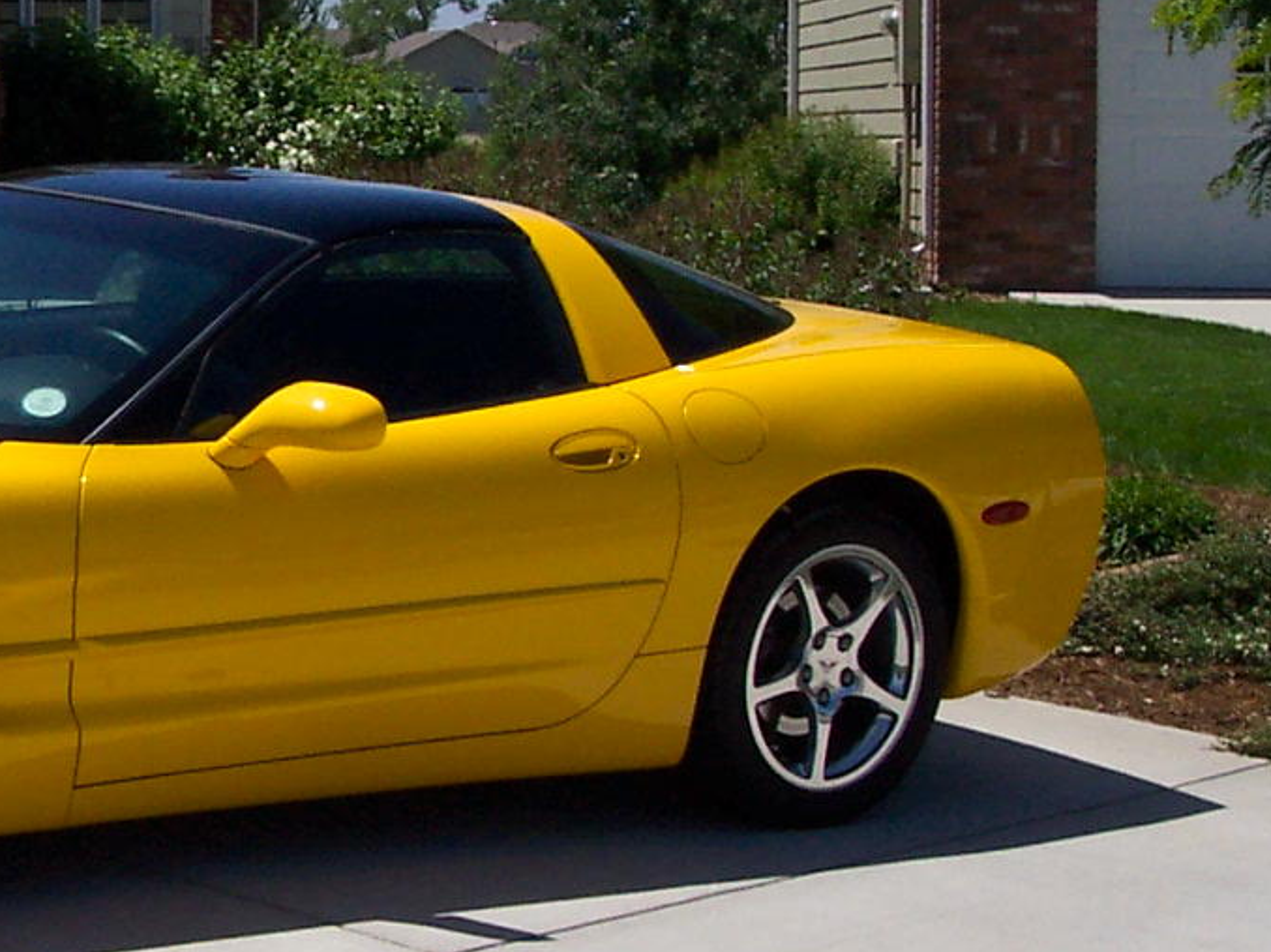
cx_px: -94
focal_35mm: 97
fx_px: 3560
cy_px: 206
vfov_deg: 15.2
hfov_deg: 19.5
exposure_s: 1/1000
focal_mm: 8
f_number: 4.8
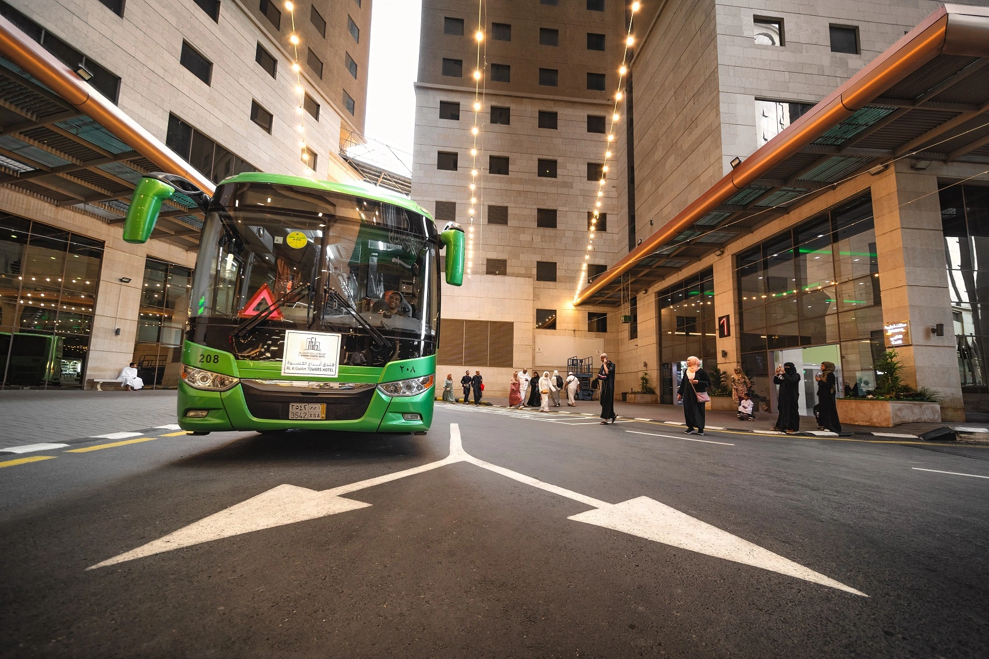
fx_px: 357
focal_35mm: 13
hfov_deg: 108.3
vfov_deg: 85.4
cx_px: 494
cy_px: 330
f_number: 4
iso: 280
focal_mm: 13
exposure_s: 1/30
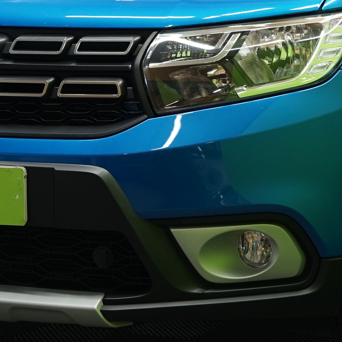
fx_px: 2370
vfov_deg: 8.2
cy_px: 6
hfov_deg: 8.2
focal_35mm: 212
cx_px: 261
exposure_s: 1/20
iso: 500
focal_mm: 62
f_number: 5
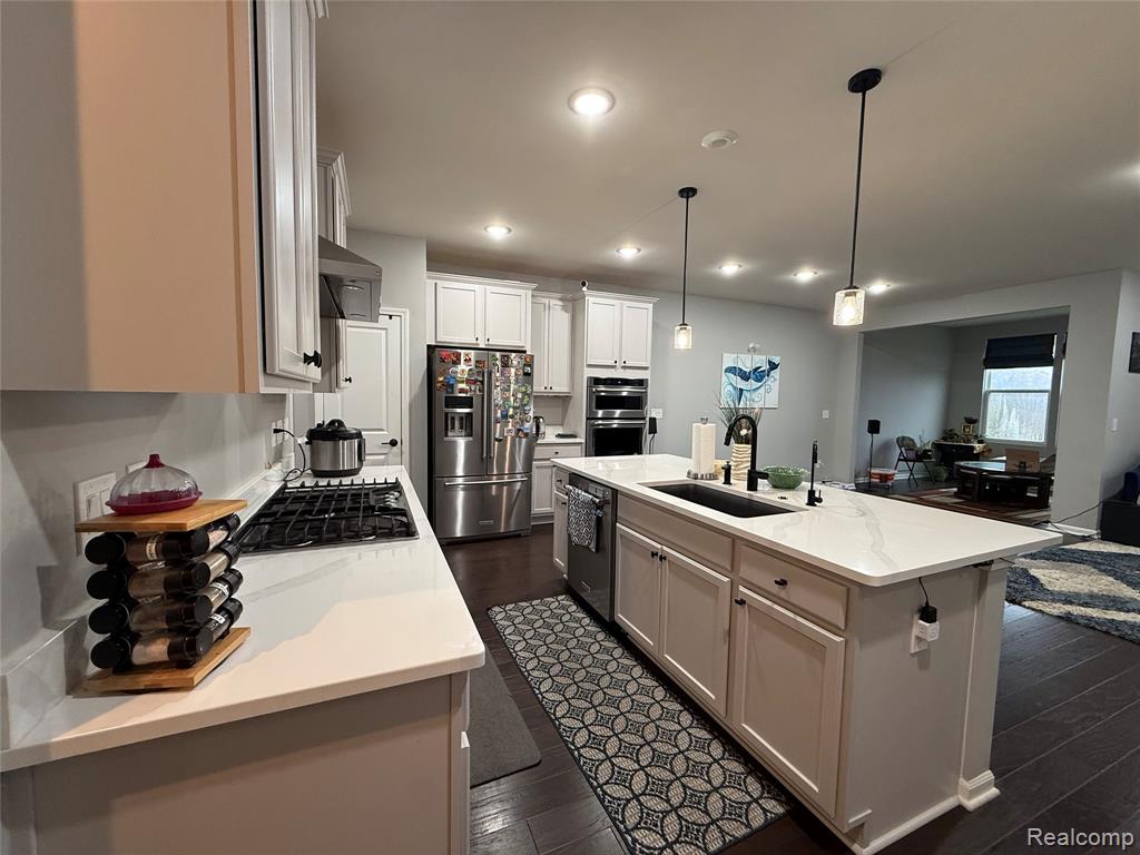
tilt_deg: -3.5
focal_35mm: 14
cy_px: 428
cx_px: 570
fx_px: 461
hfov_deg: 102.1
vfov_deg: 85.7
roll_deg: -0.8
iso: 200
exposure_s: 1/60
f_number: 2.2
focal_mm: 2.22
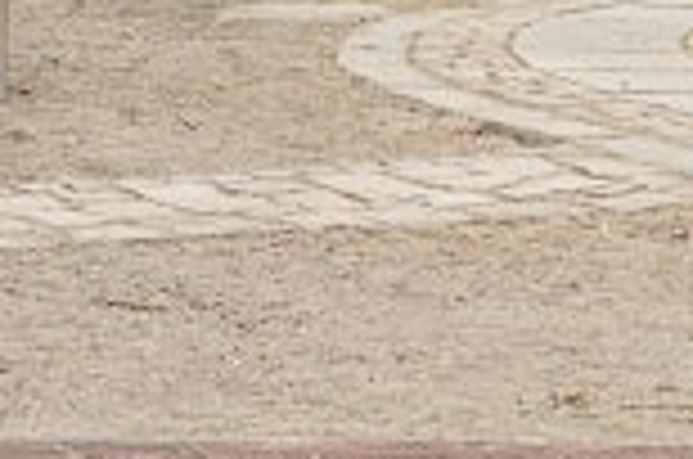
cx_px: -288
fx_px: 5552
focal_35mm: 289
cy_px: -1238
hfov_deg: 7.1
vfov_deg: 4.4
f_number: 5
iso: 100
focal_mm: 37
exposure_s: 1/100
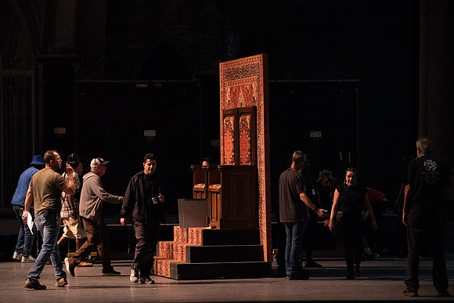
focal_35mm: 140
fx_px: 1766
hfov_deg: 14.7
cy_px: 152
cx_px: 227
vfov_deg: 9.8
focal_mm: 140
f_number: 5
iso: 25600
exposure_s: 1/320
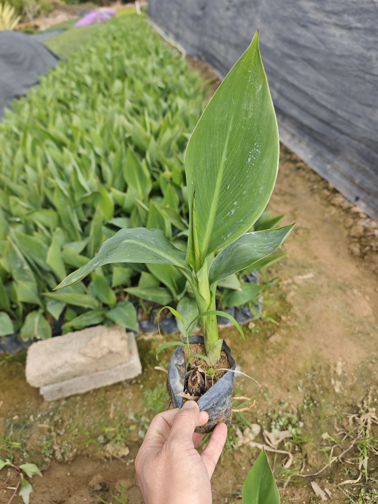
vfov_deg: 71.6
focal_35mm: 24
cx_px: 185
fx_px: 349
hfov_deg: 56.8
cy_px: 243
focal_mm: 6.55
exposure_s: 1/873
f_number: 1.6
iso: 50
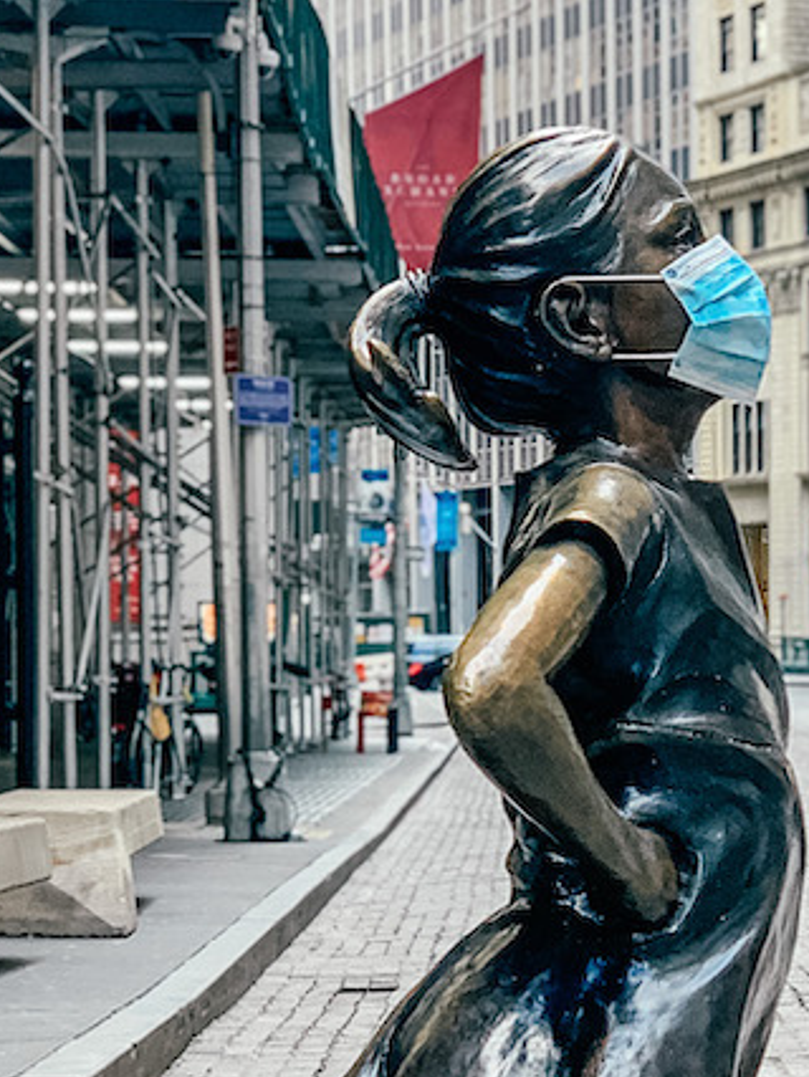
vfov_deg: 16.0
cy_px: 857
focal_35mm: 122
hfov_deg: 12.1
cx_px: 630
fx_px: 3798
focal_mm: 6
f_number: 2.4
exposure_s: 1/120
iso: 80
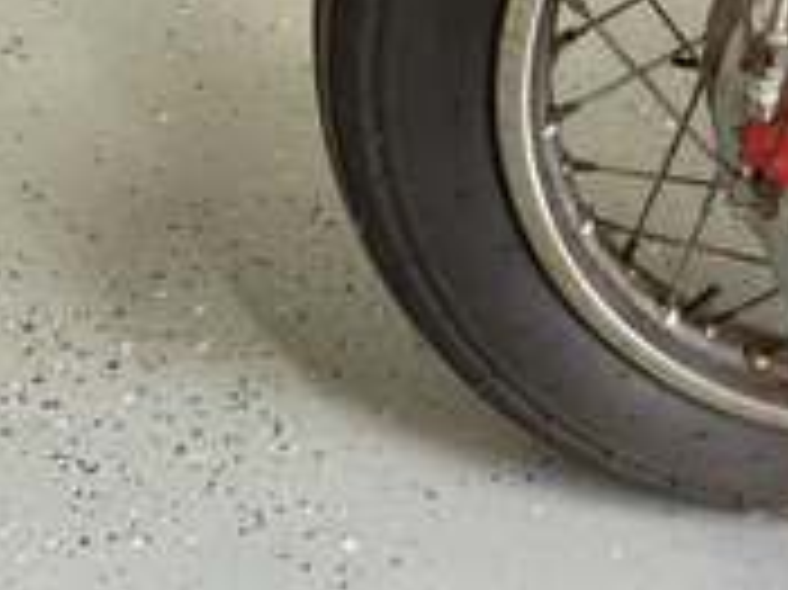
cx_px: 887
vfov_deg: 26.2
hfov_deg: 30.8
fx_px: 1251
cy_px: 153
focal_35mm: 55
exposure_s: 1/60
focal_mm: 6.76
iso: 160
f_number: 1.78
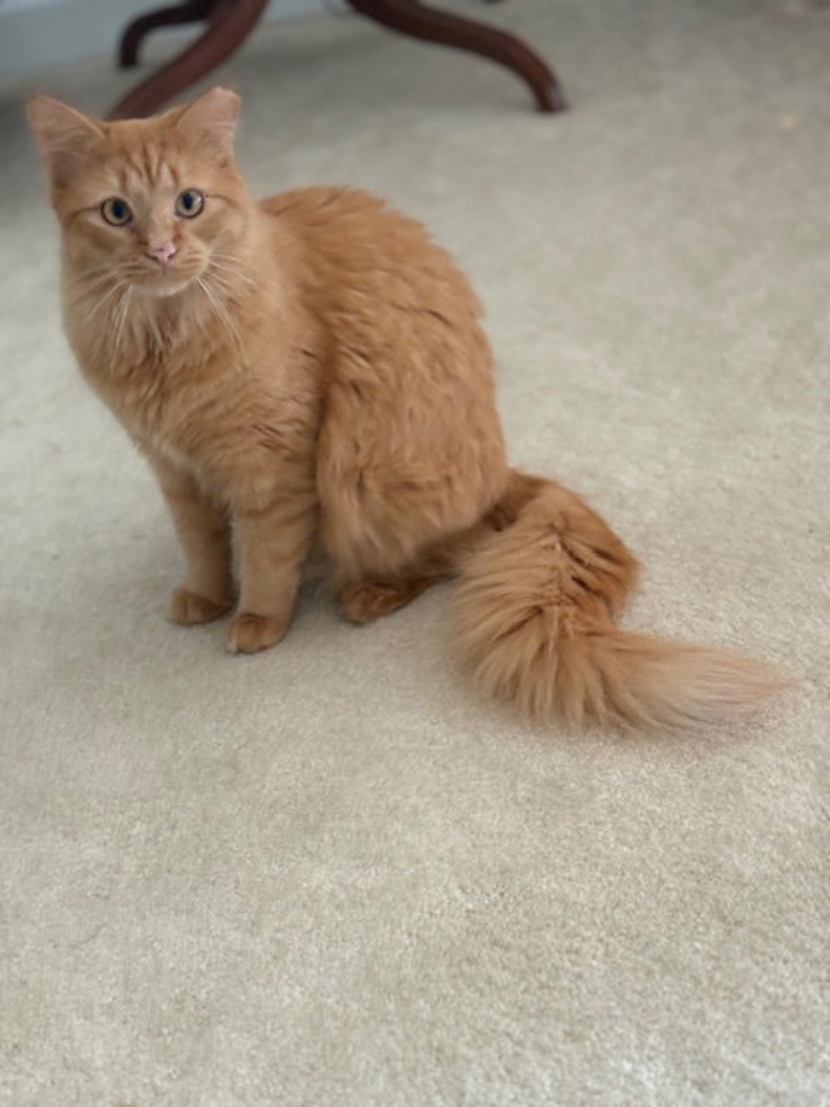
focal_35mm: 52
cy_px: 554
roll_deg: +10.3
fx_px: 1662
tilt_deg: -30.3
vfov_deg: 36.8
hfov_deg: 28.0
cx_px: 415
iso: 400
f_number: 1.6
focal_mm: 5.96
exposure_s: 1/25
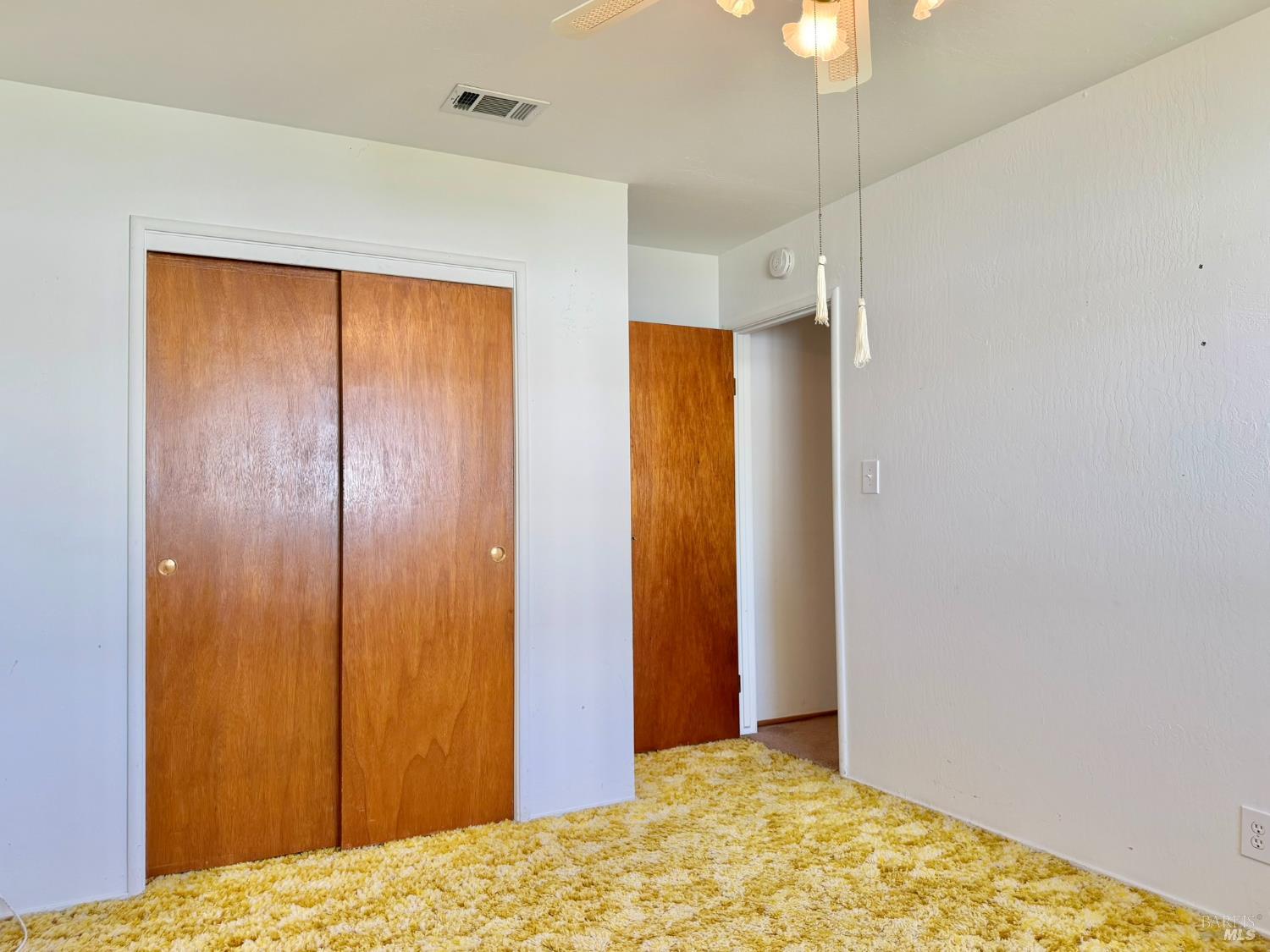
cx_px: 635
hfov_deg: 71.6
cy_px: 476
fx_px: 881
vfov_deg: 56.8
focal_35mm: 24
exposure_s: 1/120
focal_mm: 6.76
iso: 125
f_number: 1.78
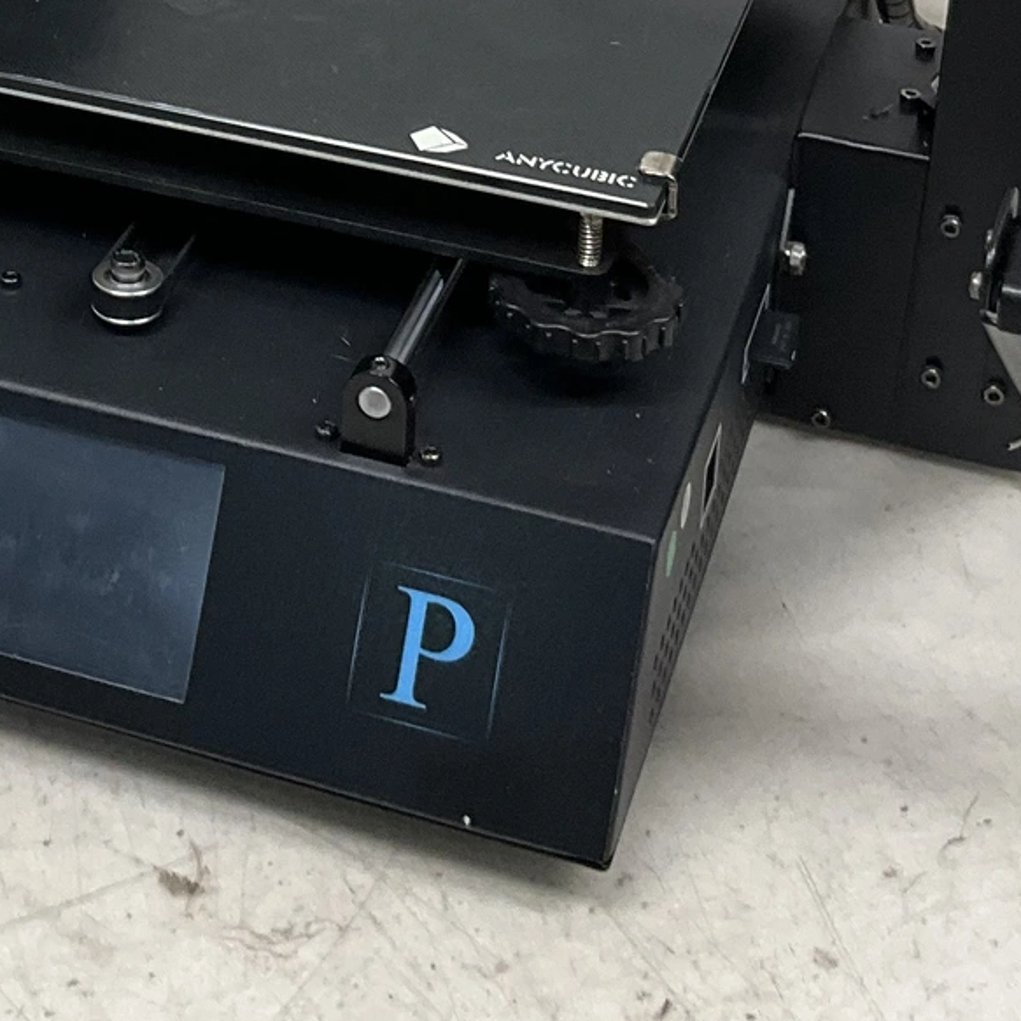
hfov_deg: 19.4
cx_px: 93
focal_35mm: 88
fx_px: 2937
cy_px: -259
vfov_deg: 18.5
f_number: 1.8
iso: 50
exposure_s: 1/120
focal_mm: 3
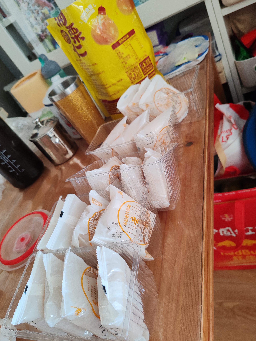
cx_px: 128
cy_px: 170
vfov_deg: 65.3
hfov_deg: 51.4
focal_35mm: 27
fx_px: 266
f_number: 1.9
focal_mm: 6.12
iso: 1000
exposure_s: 1/50
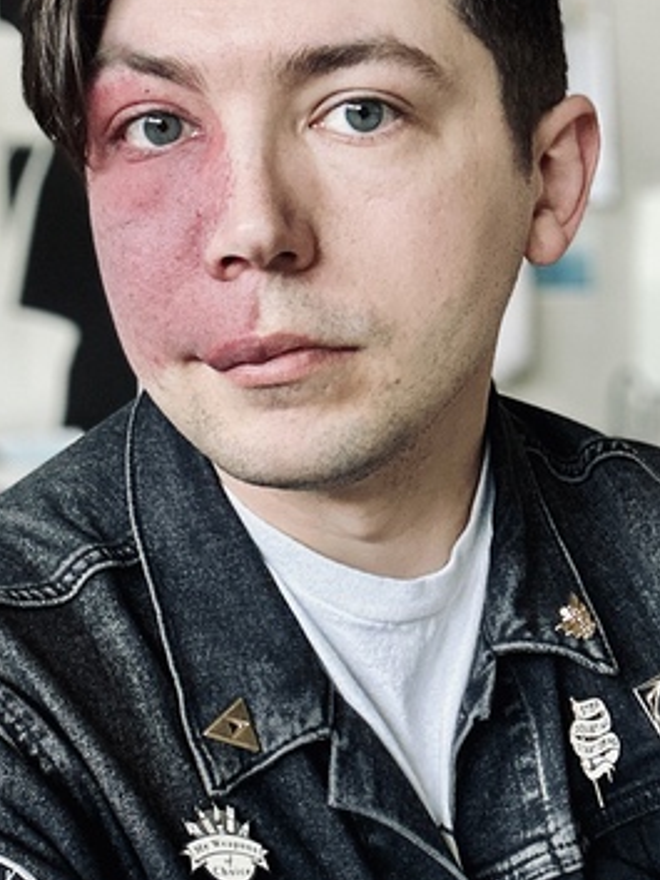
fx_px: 1728
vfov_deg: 28.5
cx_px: 376
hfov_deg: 21.6
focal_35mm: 68
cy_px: 399
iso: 250
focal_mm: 2.69
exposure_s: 1/60
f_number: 1.9
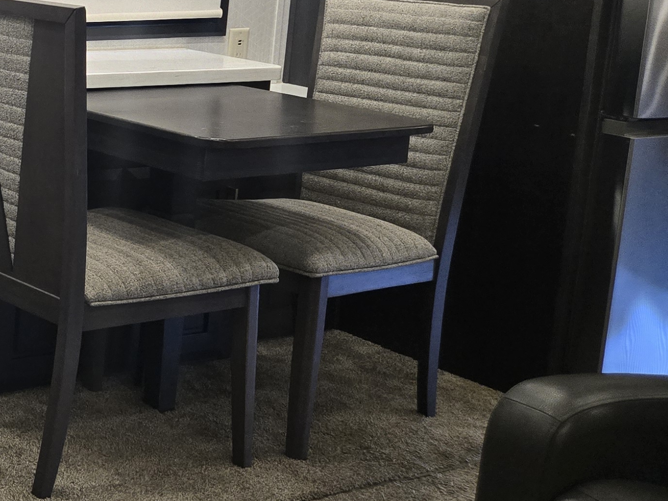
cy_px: 70
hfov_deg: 23.7
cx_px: -304
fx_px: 1293
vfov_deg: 21.5
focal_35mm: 67
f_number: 1.8
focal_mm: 5.4
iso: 400
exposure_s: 1/120
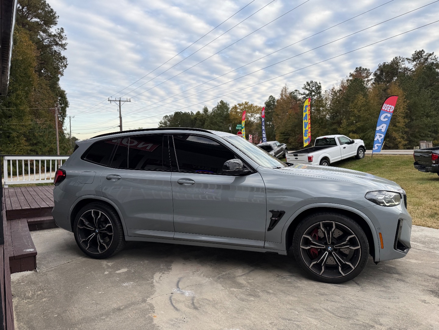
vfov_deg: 56.8
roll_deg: +0.6
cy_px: 165
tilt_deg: -2.2
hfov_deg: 71.6
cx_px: 220
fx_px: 304
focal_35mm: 24
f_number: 1.78
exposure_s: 1/822
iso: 80
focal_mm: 6.76
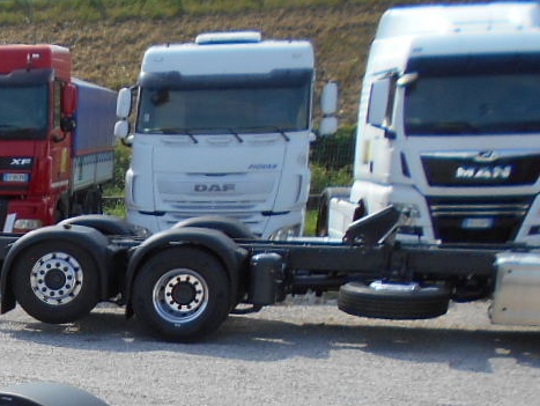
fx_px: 1389
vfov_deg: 15.8
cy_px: 525
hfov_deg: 18.9
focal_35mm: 89
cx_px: -310
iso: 80
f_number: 3.2
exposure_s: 1/640
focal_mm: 4.6
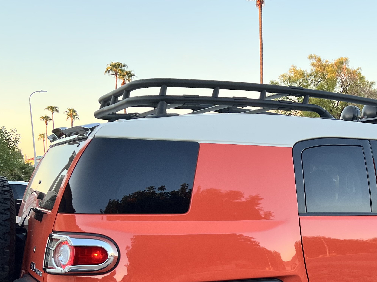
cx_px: 297
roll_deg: +1.5
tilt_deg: -9.1
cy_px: 260
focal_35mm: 52
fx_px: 566
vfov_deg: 26.9
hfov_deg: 35.7
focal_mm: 5.7
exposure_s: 1/173
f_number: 1.5
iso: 40
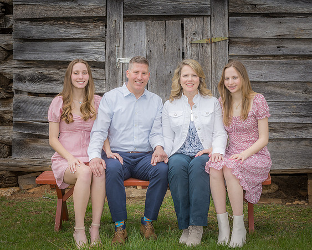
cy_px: 115
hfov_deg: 22.8
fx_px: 773
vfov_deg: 18.3
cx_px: 170
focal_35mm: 84
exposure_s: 1/250
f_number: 8
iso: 140
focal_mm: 44
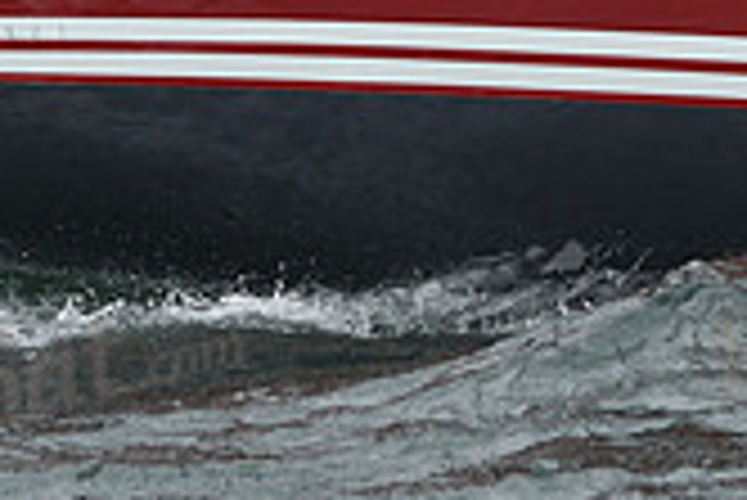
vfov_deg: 5.5
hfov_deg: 8.4
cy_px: -345
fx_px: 5088
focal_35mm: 245
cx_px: 482
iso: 250
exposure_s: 1/1000
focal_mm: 70
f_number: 6.3
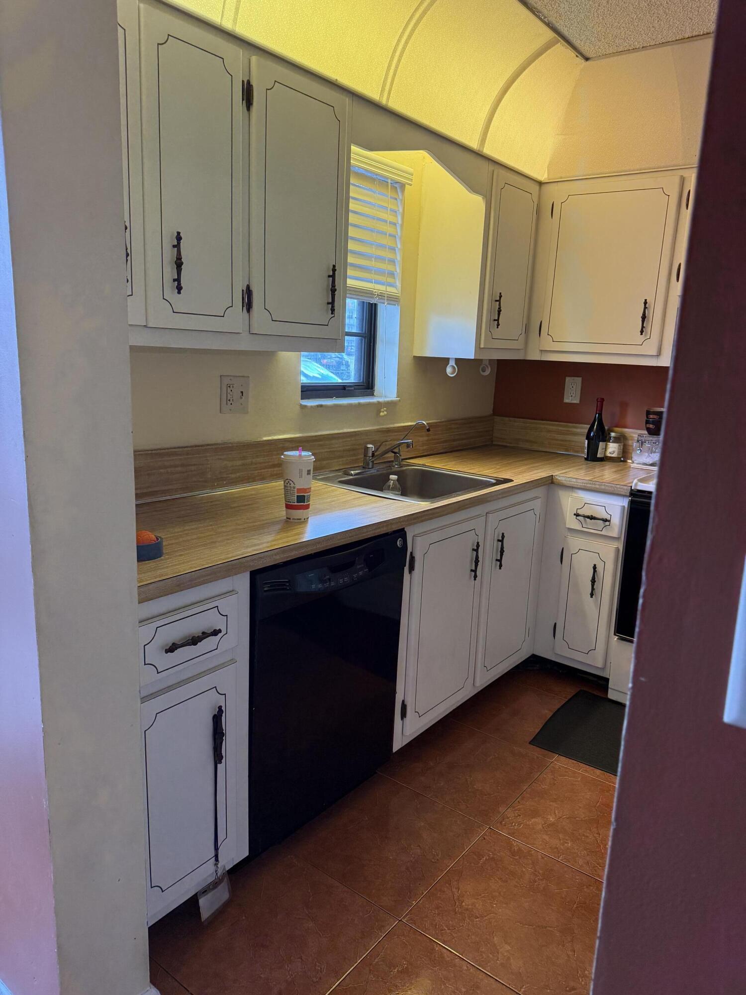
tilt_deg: -12.6
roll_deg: -2.6
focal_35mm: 24
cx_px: 373
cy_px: 498
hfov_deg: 56.8
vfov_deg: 71.6
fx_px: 690
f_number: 1.78
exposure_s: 1/120
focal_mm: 6.76
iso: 250
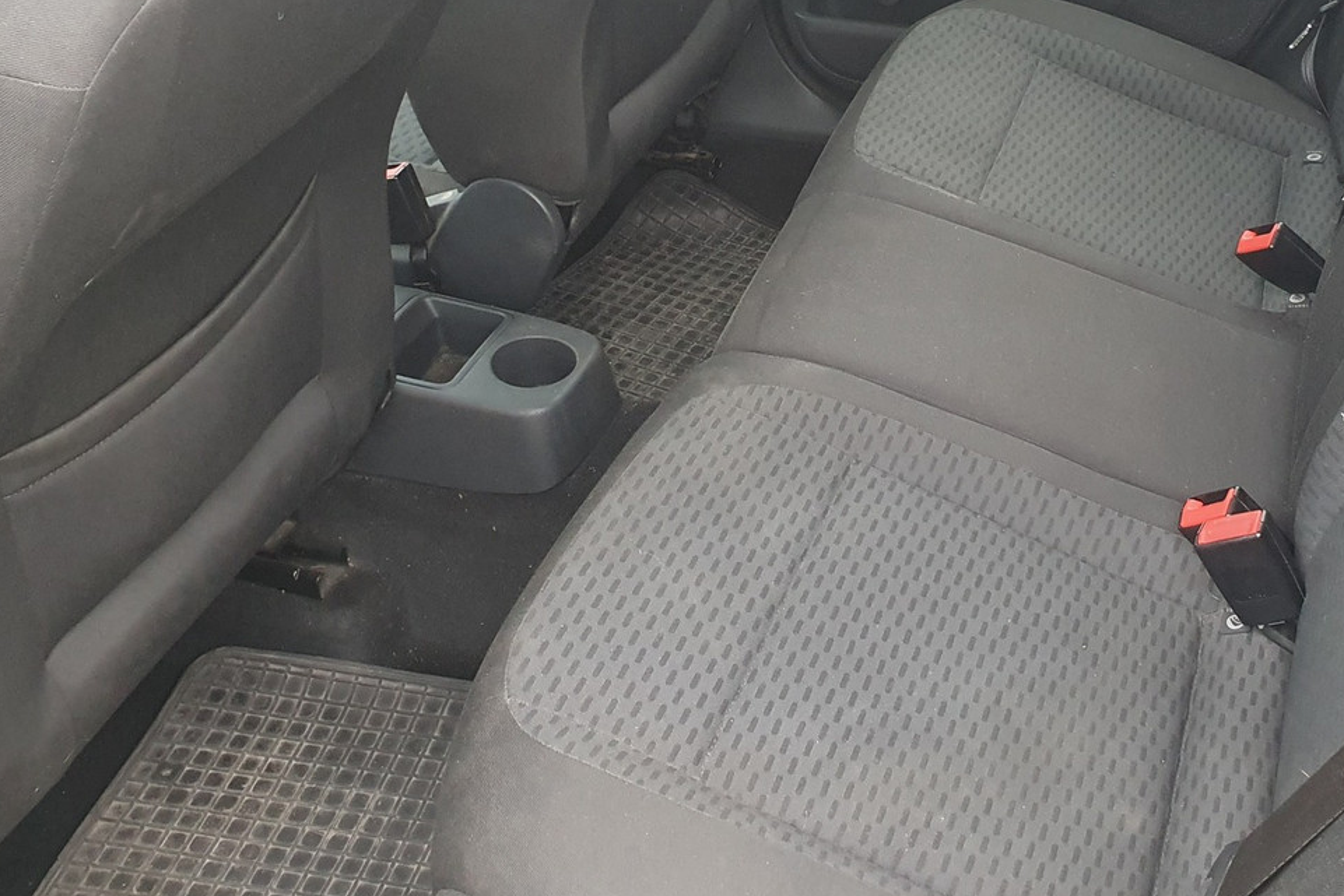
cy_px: 185
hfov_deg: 42.8
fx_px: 1680
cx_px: 934
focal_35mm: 45
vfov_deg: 29.2
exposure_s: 1/50
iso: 400
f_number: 2.4
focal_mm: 4.32
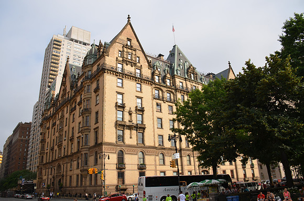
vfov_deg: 47.7
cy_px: 100
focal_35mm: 27
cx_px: 152
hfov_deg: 67.5
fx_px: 227
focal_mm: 18
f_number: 7.1
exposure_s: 1/250
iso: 100
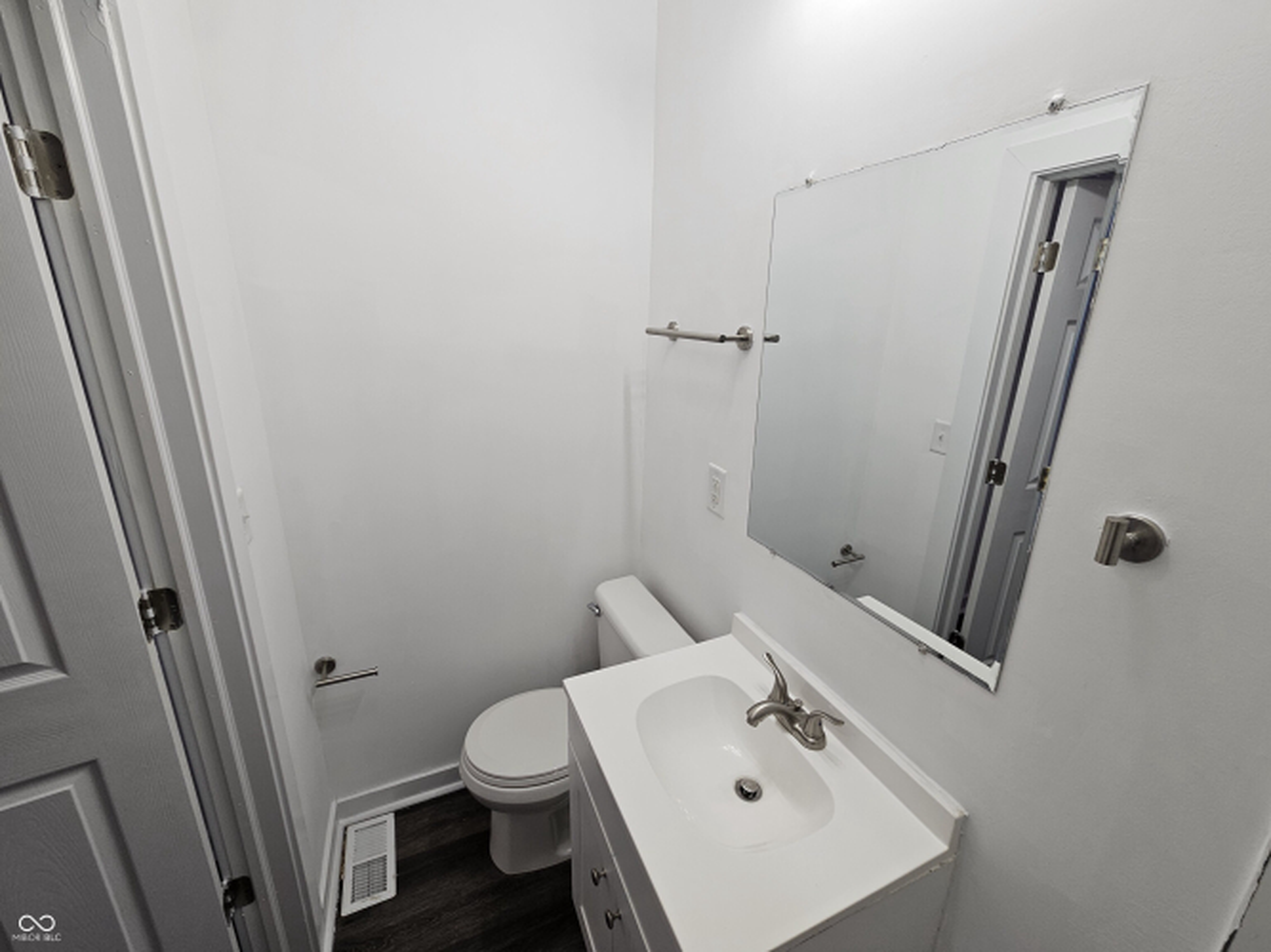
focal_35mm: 13
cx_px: 636
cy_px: 476
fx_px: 477
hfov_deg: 106.2
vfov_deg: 89.9
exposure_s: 1/60
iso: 50
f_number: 2.2
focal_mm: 2.2
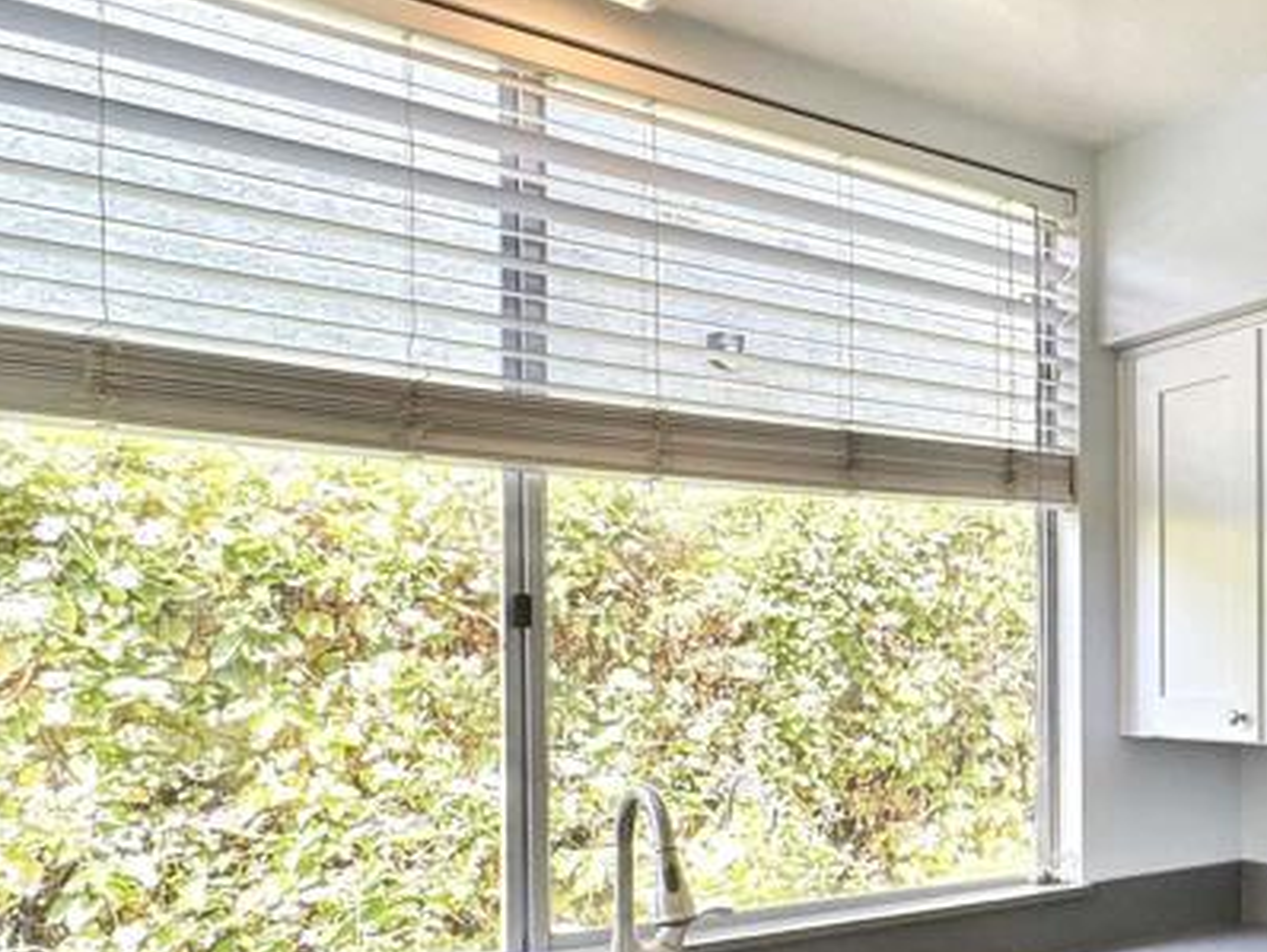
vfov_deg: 38.9
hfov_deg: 40.5
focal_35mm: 36
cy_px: 685
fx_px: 1318
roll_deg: +0.7
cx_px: 1420
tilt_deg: -1.4
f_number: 2.2
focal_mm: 2.22
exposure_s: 1/120
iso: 80
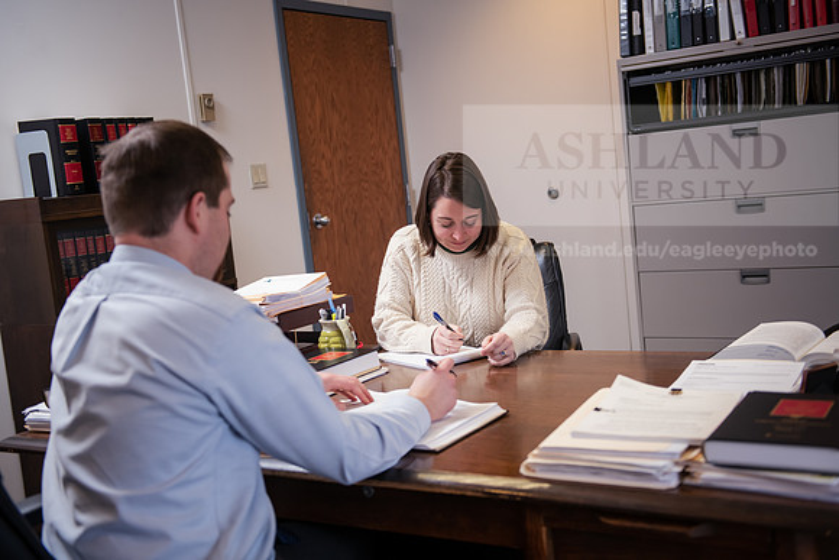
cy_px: 280
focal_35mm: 44
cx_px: 420
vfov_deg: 30.5
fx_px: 1026
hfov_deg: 44.5
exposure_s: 1/160
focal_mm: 44
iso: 800
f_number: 3.2
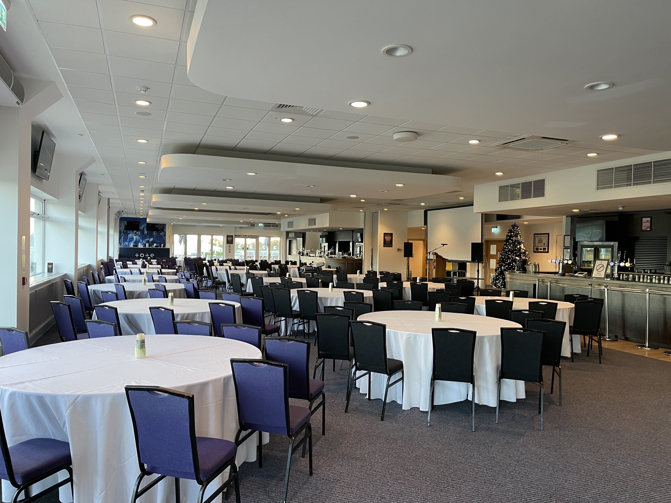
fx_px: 504
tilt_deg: -0.1
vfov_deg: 53.1
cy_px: 252
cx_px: 336
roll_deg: -1.2
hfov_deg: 67.3
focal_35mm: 26
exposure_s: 1/50
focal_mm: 5.1
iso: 80
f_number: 1.6
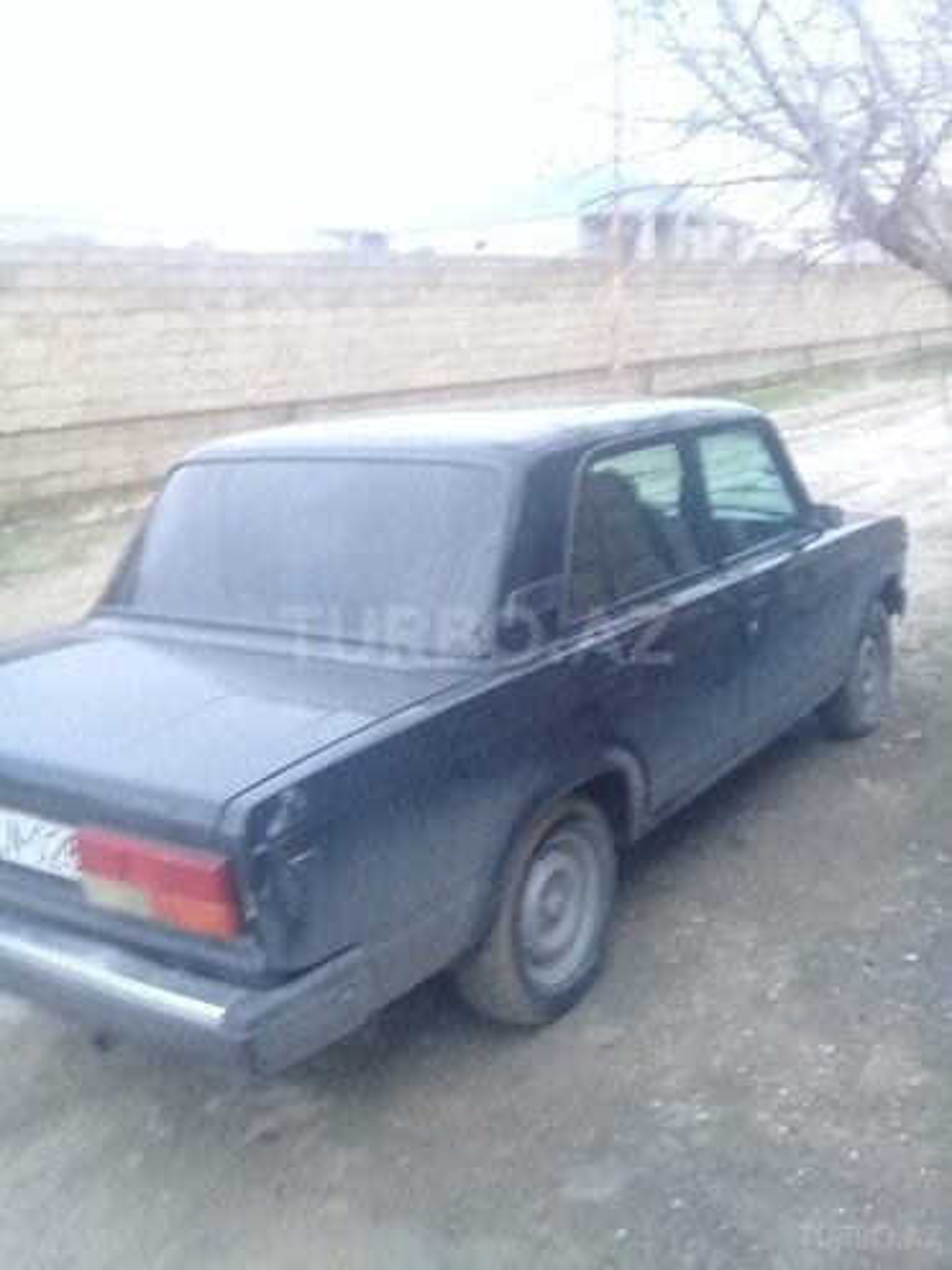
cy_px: 635
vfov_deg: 58.4
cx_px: 476
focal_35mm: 31
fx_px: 1137
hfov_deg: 45.4
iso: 500
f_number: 2.2
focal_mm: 3.3
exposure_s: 1/17
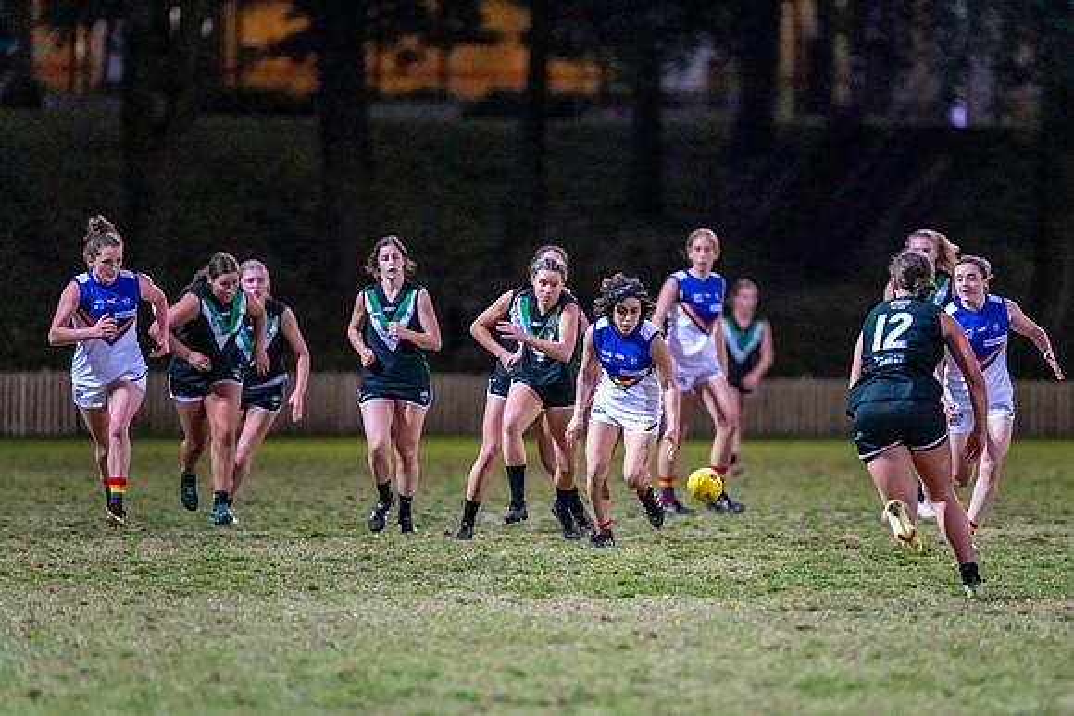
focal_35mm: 332
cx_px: 595
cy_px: 396
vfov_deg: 4.1
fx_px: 9917
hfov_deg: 6.2
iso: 10000
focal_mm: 300
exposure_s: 1/1250
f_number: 2.8
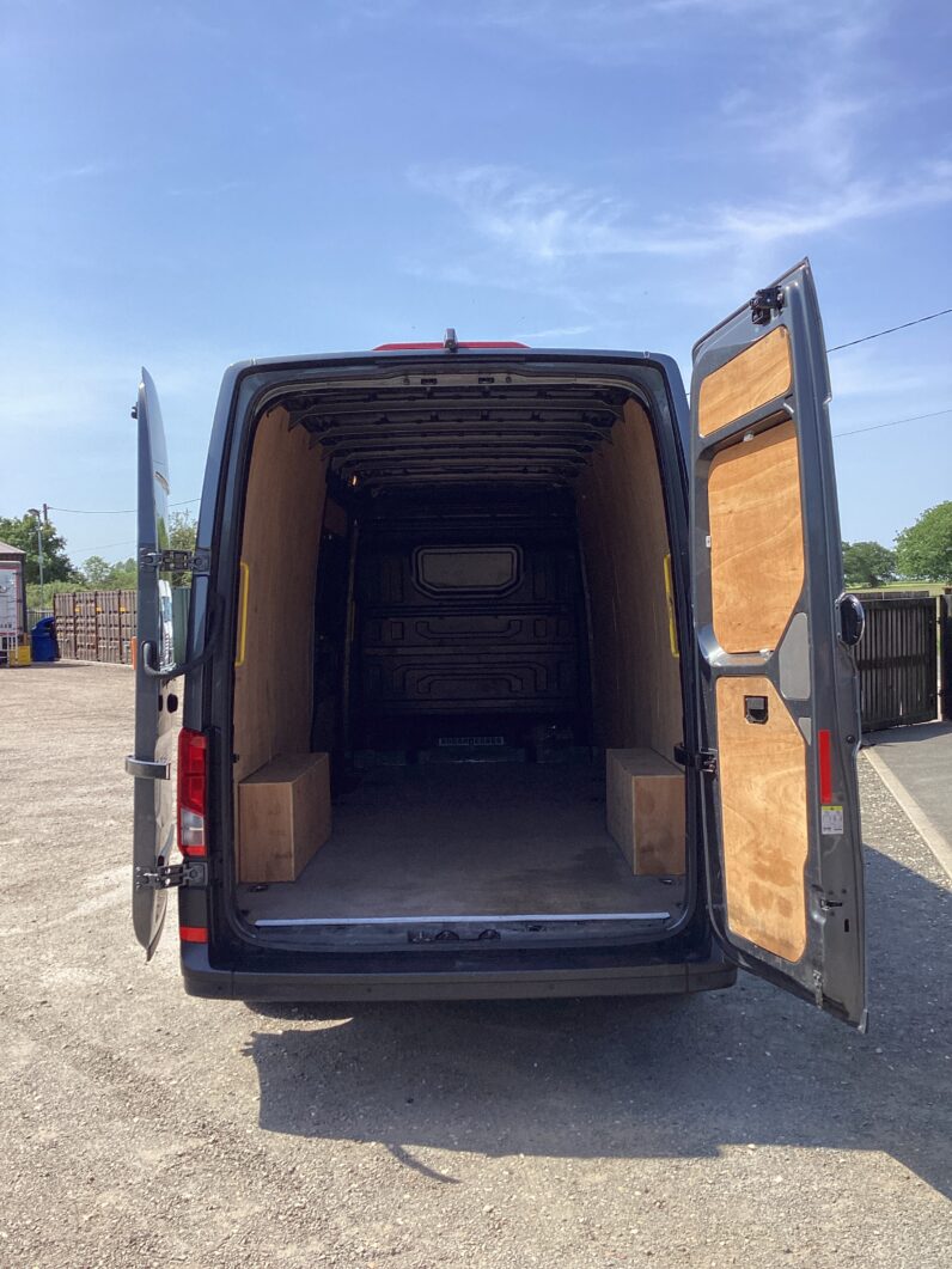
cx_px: 476
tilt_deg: -1.4
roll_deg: +0.3
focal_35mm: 31
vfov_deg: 58.3
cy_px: 634
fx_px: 1137
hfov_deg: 45.5
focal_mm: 3.3
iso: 25
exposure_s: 1/947
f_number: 2.4
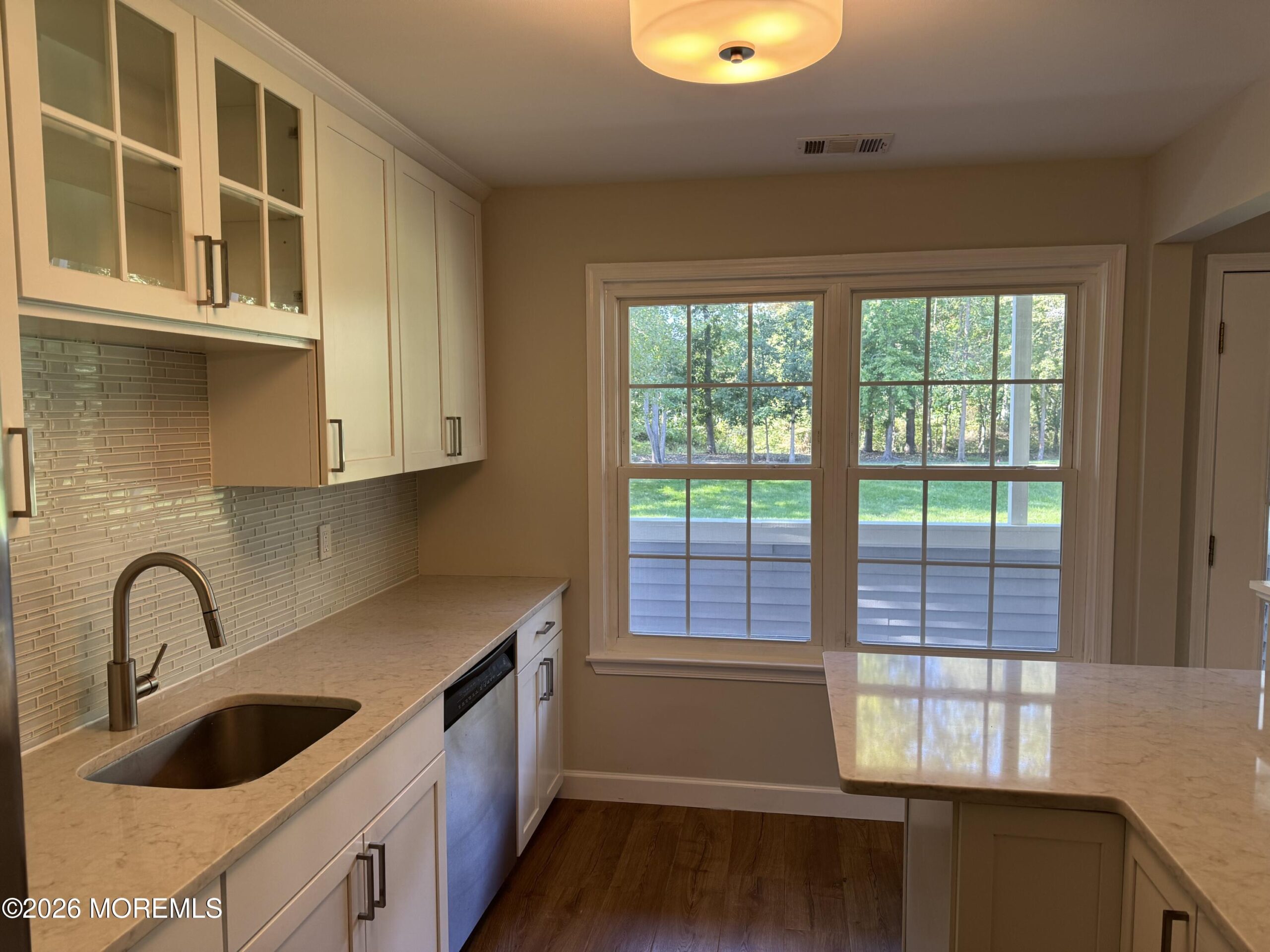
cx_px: 635
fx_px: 881
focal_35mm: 24
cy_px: 476
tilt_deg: -5.5
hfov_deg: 71.6
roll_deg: +0.0
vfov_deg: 56.8
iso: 160
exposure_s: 1/120
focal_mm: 6.76
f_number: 1.78
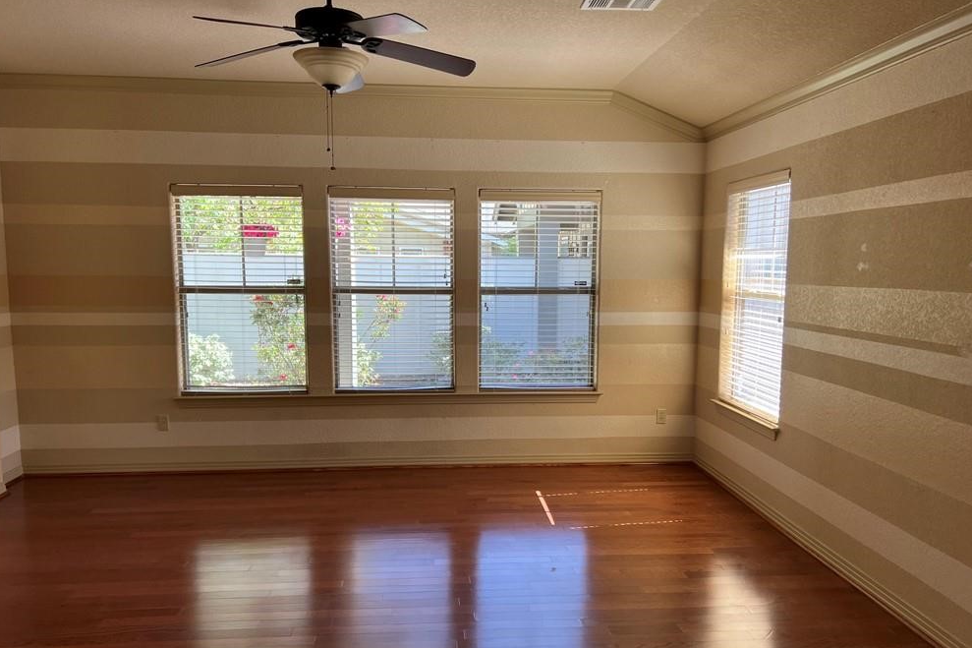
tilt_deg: -7.2
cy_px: 358
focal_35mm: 28
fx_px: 756
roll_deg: -0.2
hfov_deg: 65.5
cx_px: 478
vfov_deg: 46.3
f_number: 1.5
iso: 50
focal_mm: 5.7
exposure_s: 1/120
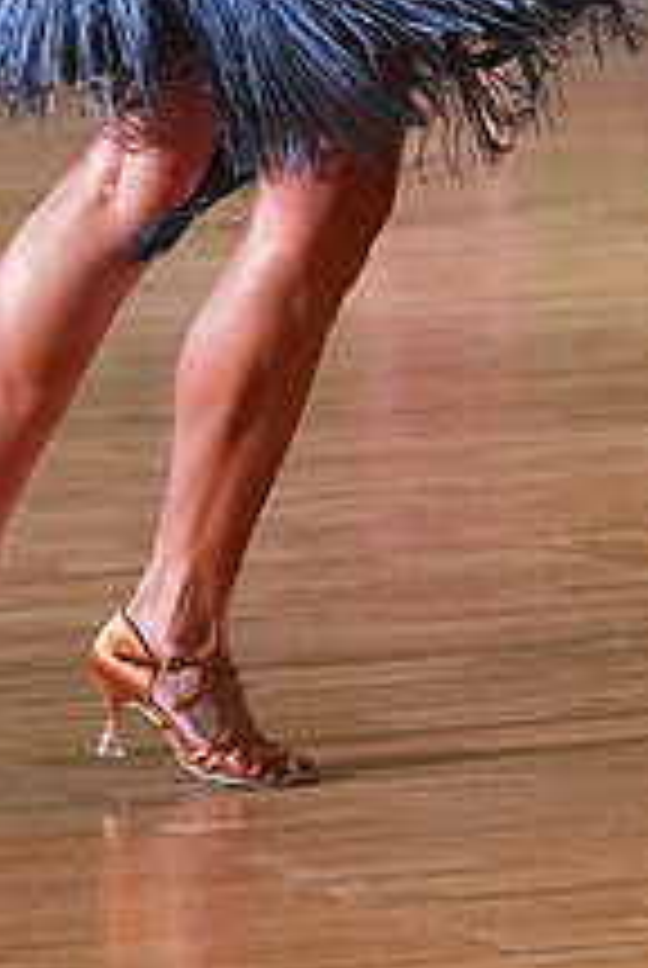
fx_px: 9284
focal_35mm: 345
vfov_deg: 5.9
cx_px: 794
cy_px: -306
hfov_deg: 4.0
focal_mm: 128
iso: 8000
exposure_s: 1/400
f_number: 5
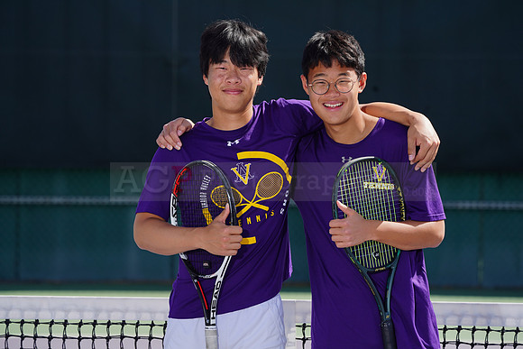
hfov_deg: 7.7
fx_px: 3894
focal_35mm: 268
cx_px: 262
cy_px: 174
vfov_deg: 5.1
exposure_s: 1/250
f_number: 9
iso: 100
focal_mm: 268
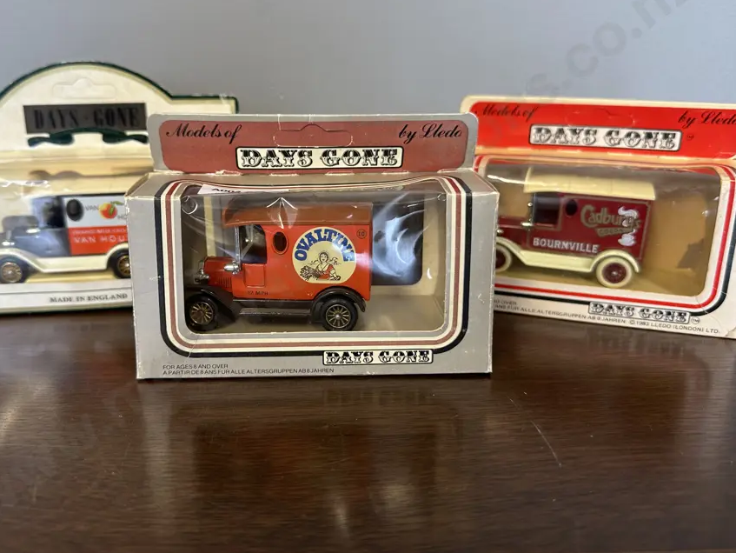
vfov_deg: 48.2
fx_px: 617
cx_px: 333
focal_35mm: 29
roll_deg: -0.2
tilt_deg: -16.5
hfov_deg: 61.5
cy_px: 246
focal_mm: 6.86
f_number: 1.78
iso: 160
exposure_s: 1/50
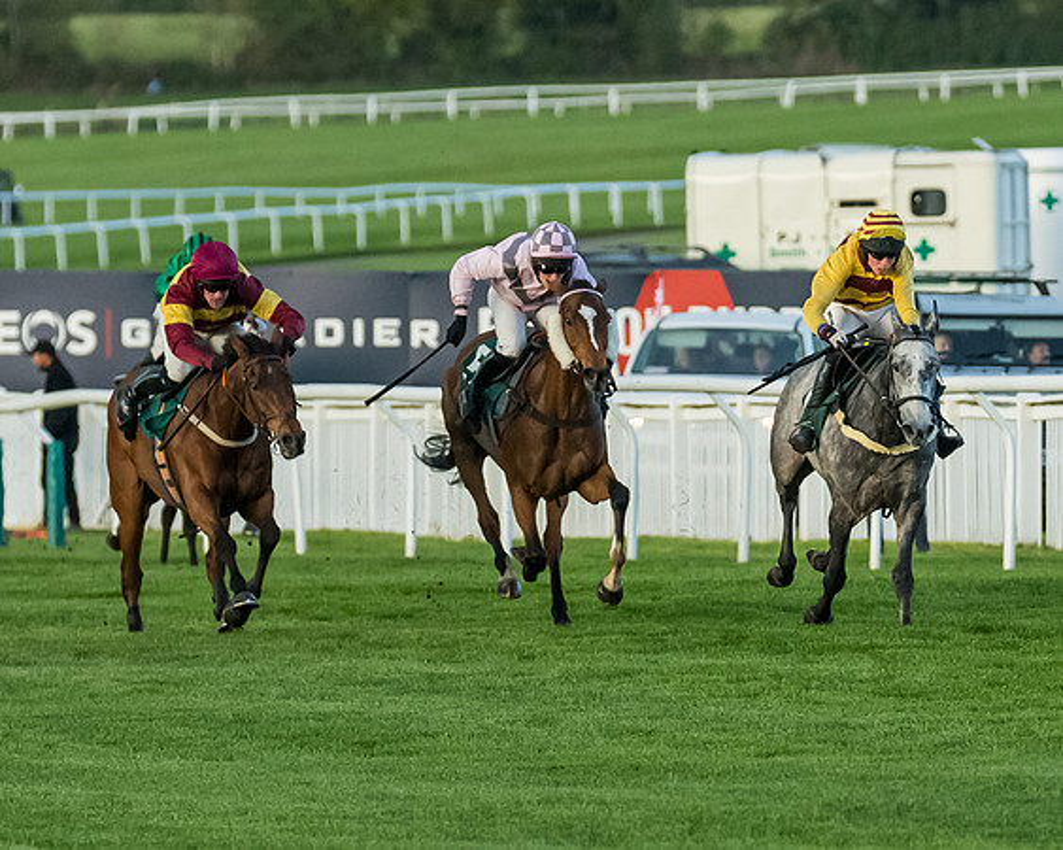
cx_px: 783
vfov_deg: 2.4
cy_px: 444
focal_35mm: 642
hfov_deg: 3.0
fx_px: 20188
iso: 4000
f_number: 4
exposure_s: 1/2500
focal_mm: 240
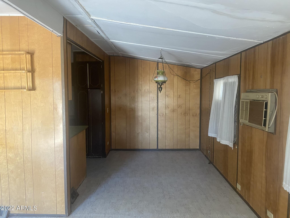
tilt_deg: -4.2
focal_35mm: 26
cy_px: 109
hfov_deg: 67.3
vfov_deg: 53.1
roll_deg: +0.2
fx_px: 218
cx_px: 145
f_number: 1.8
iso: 250
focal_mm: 4.25
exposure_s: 1/60
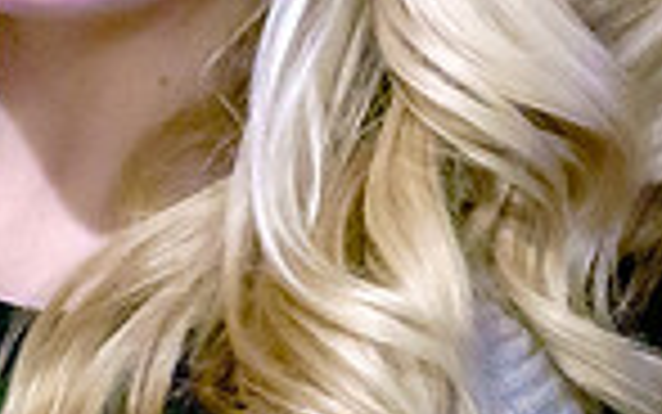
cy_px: -148
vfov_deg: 4.5
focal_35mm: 289
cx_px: 74
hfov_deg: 7.2
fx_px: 5216
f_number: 3.5
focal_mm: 23.95
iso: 5000
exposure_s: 1/125
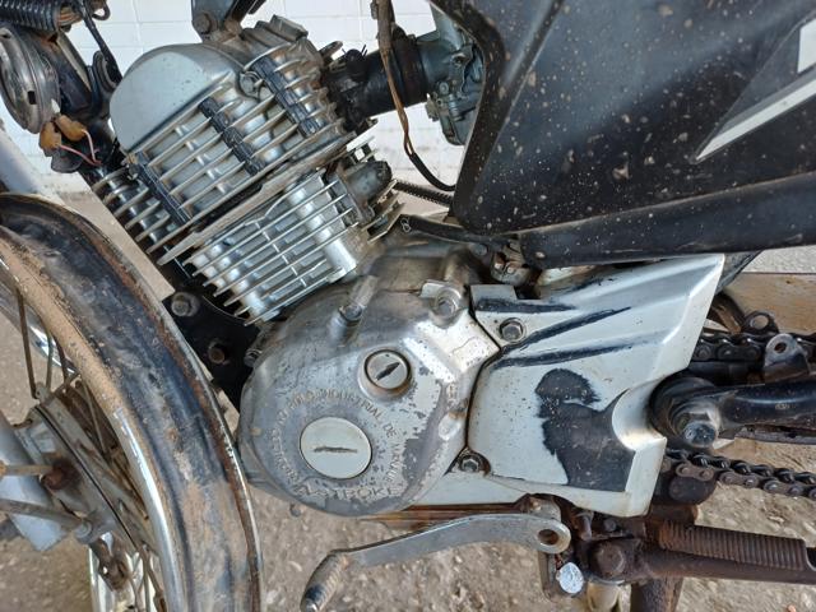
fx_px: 589
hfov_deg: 69.4
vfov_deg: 54.9
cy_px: 306
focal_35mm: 25
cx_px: 408
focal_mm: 4.65
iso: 80
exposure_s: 1/50
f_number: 1.8
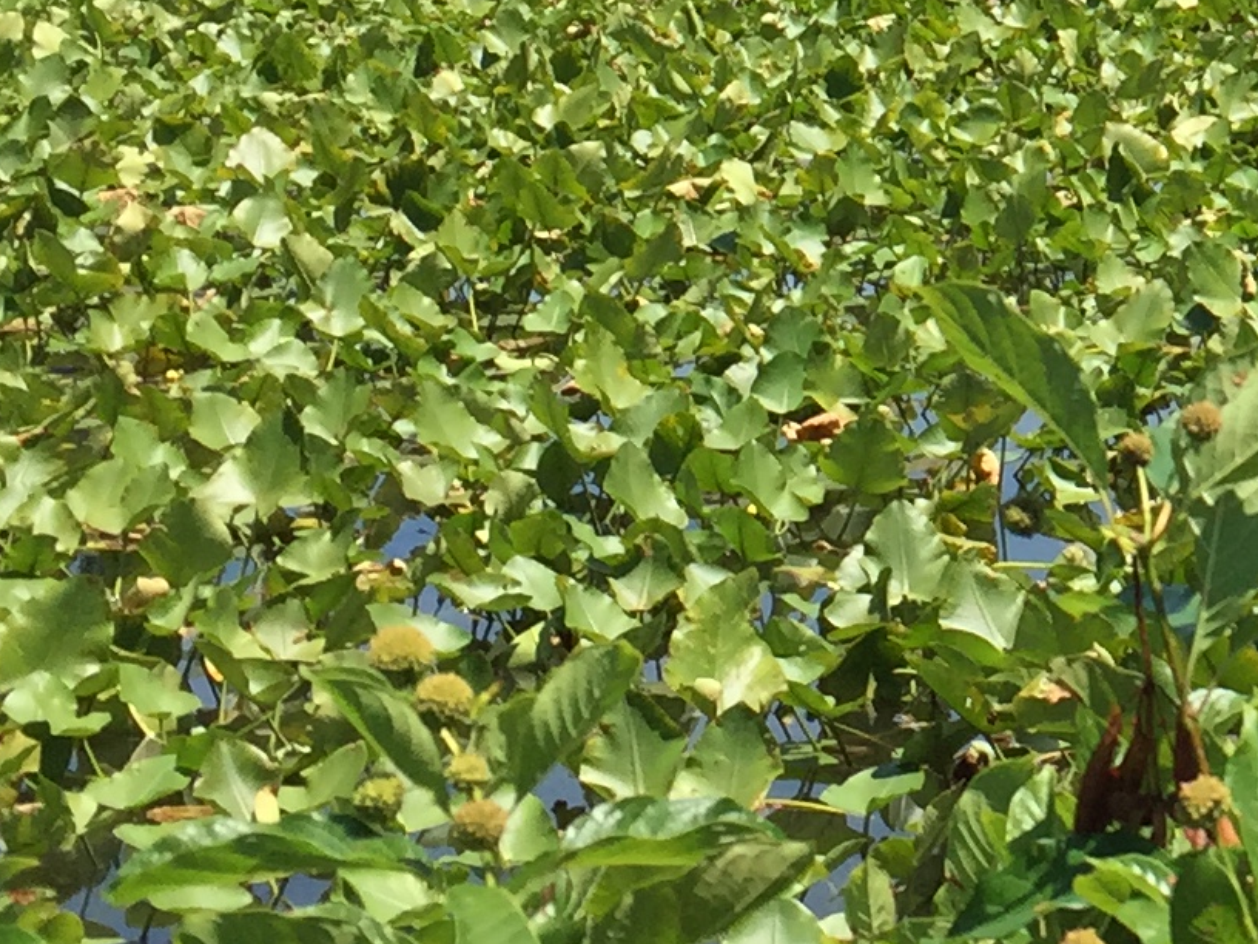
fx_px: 4216
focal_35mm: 116
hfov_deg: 16.0
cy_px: -72
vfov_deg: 12.6
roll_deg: -1.7
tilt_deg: -3.3
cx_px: 1707
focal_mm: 4.15
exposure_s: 1/2083
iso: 32
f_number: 2.2
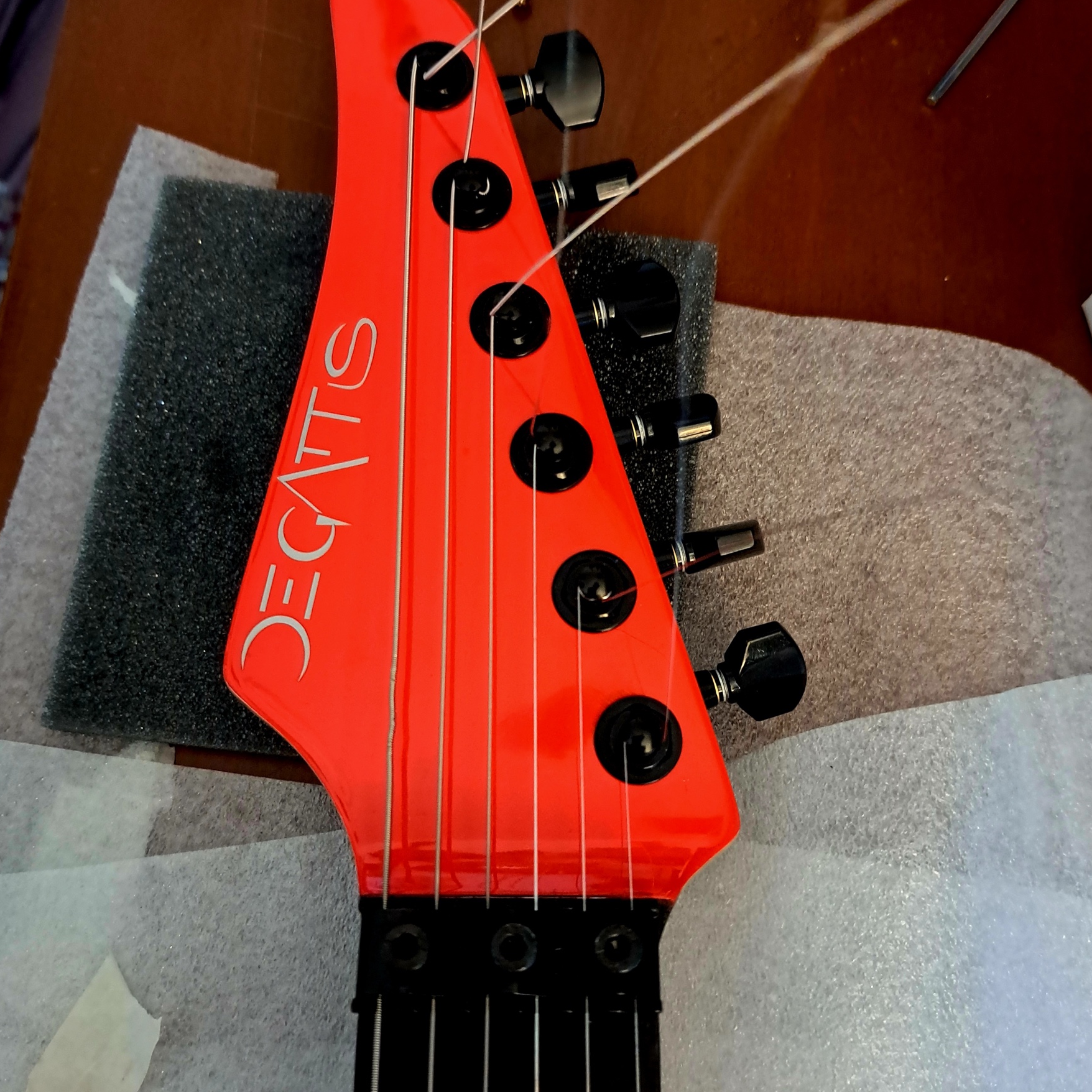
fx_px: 1035
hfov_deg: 55.6
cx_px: 553
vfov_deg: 55.5
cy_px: 595
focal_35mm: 29
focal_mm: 5.23
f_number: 1.8
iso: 800
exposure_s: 1/20
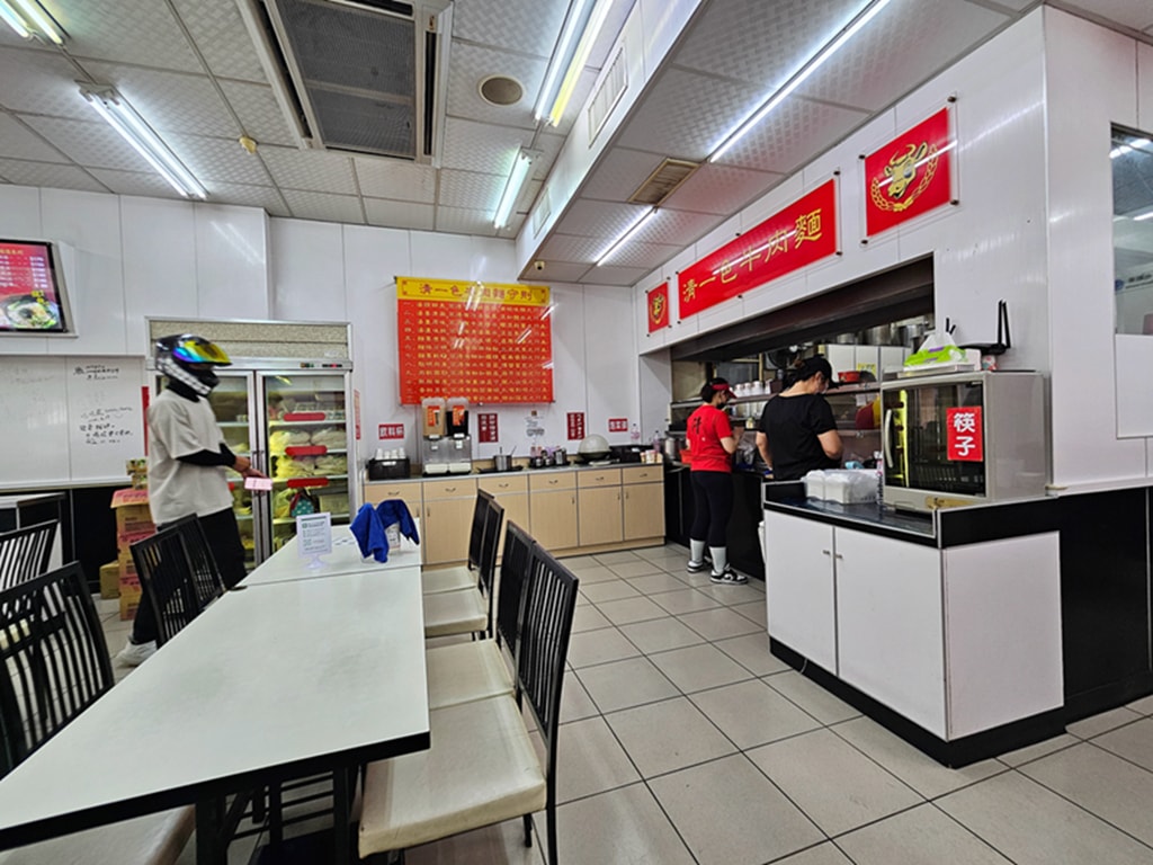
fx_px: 433
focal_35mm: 13
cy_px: 432
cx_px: 576
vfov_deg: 89.9
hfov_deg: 106.2
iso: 80
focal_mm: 2.2
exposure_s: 1/60
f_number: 2.2
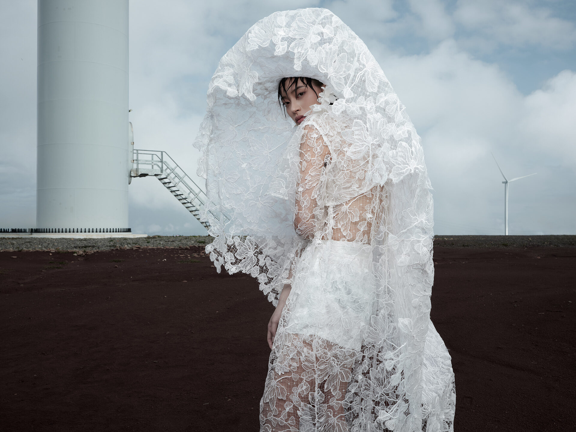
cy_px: 216
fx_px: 566
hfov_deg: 54.0
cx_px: 288
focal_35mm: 34
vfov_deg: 41.8
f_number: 14
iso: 200
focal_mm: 42.6
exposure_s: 1/125
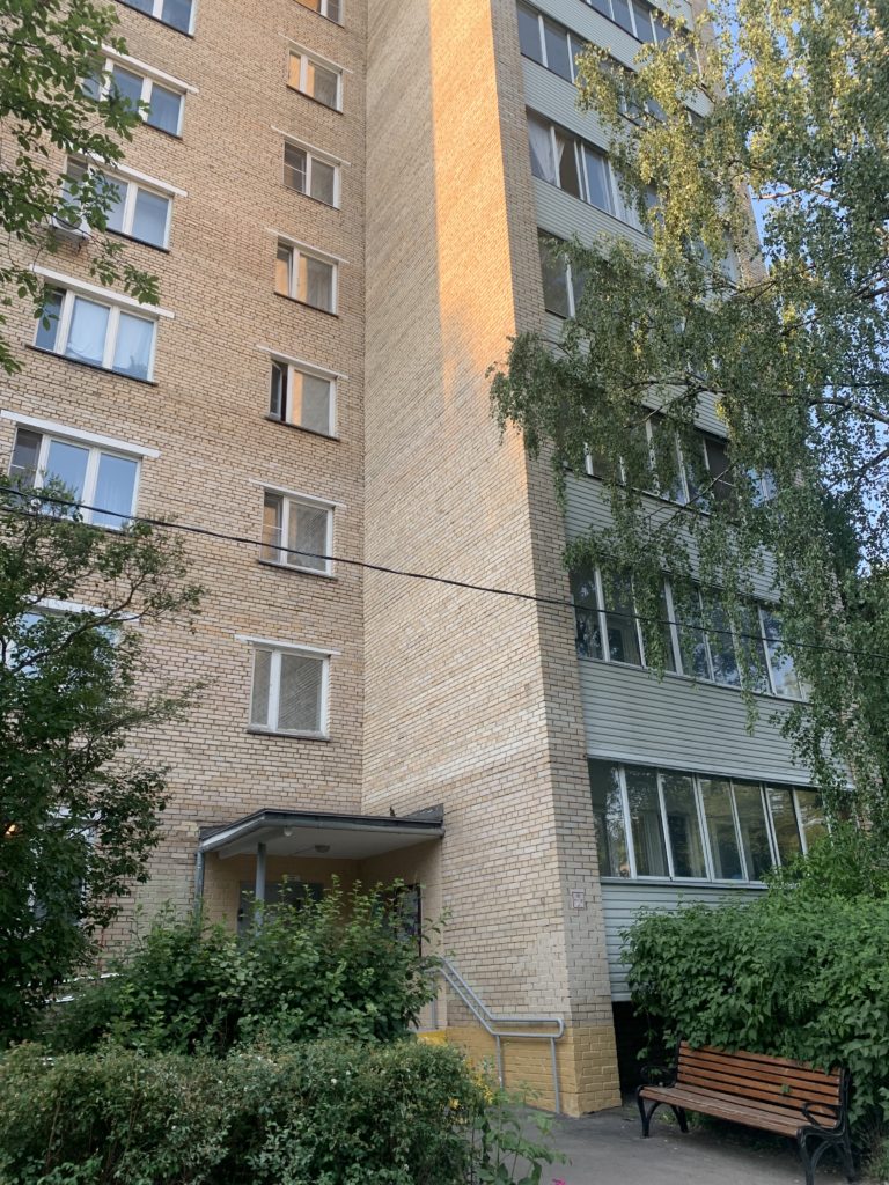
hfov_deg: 53.1
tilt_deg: +23.8
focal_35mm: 26
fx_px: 890
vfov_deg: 67.3
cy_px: 592
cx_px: 444
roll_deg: +2.3
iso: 25
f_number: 1.8
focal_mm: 4.25
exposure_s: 1/226
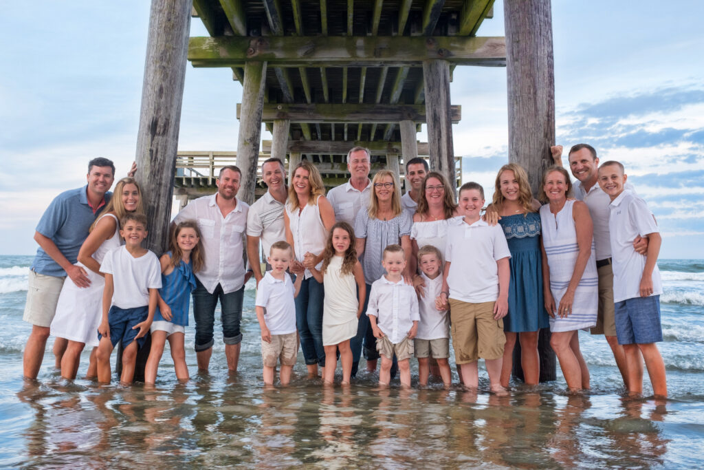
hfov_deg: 54.4
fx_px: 684
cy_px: 235
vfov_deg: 37.9
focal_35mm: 35
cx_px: 352
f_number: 6.4
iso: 400
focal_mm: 23
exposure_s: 1/60
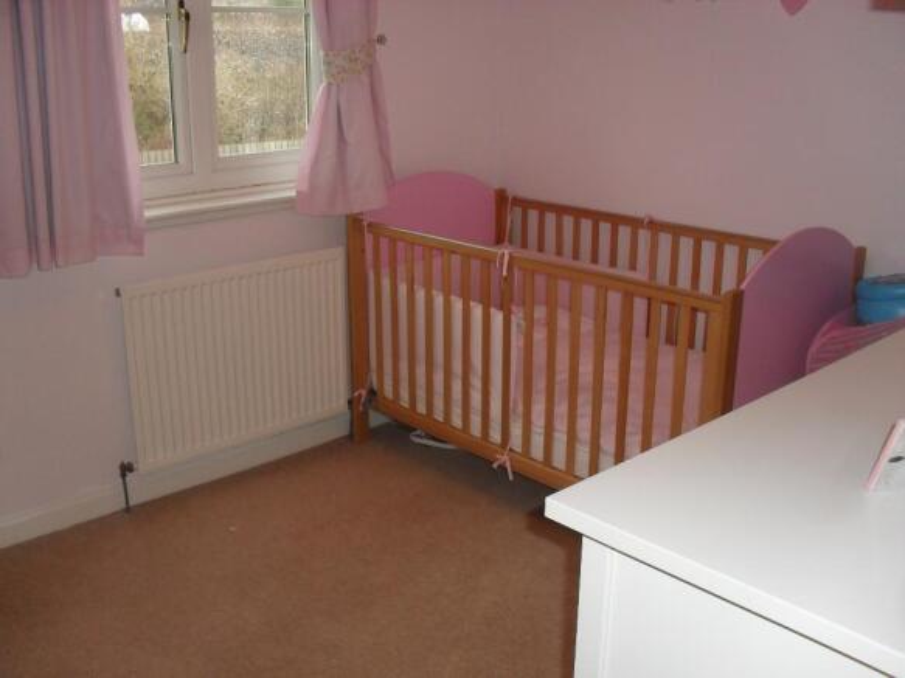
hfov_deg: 52.6
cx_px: 452
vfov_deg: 40.7
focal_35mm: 35
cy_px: 339
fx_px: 915
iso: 200
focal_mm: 6.3
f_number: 3.2
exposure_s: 1/45
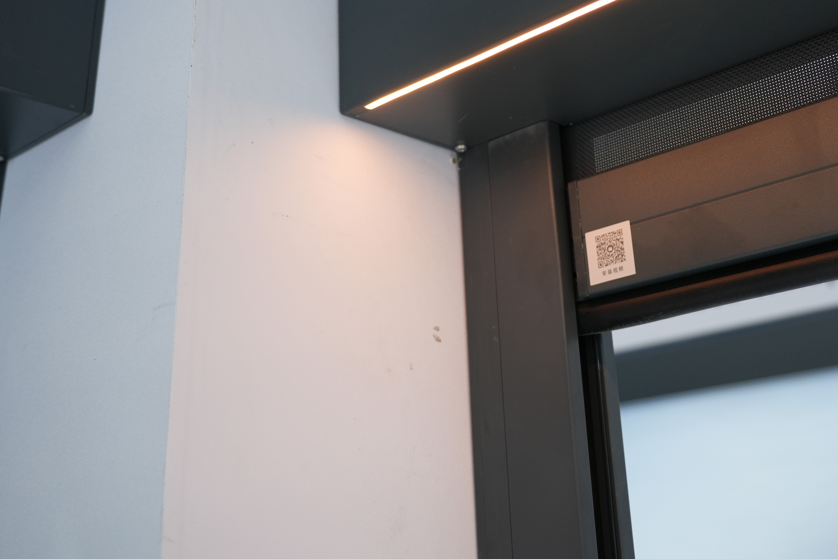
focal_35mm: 42
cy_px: 130
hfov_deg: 46.0
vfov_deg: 31.3
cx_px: 527
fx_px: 978
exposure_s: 1/160
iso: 200
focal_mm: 18
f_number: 2.8
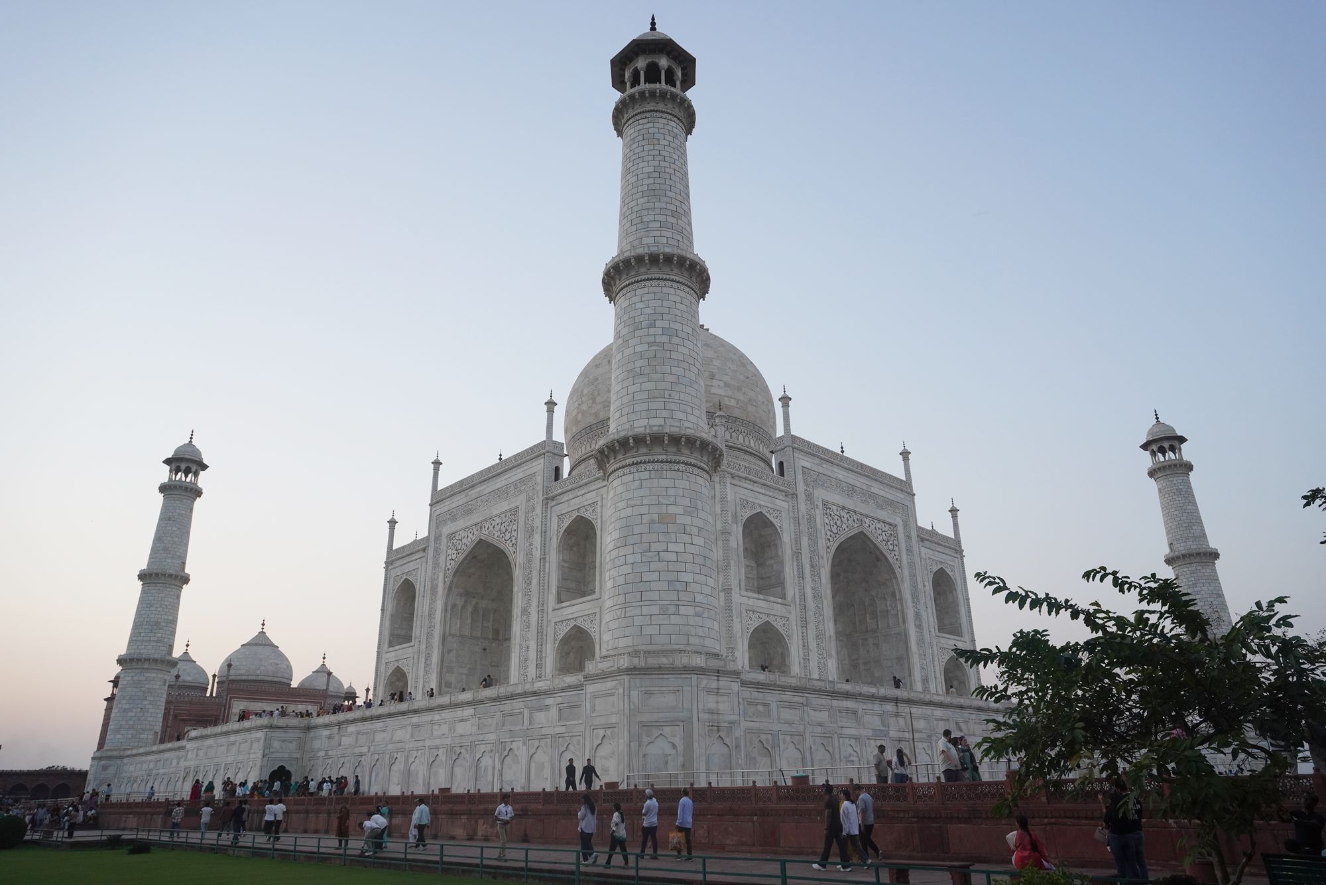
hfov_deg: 73.7
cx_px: 663
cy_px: 442
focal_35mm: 24
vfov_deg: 53.1
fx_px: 884
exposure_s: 1/100
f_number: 8
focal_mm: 24
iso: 800
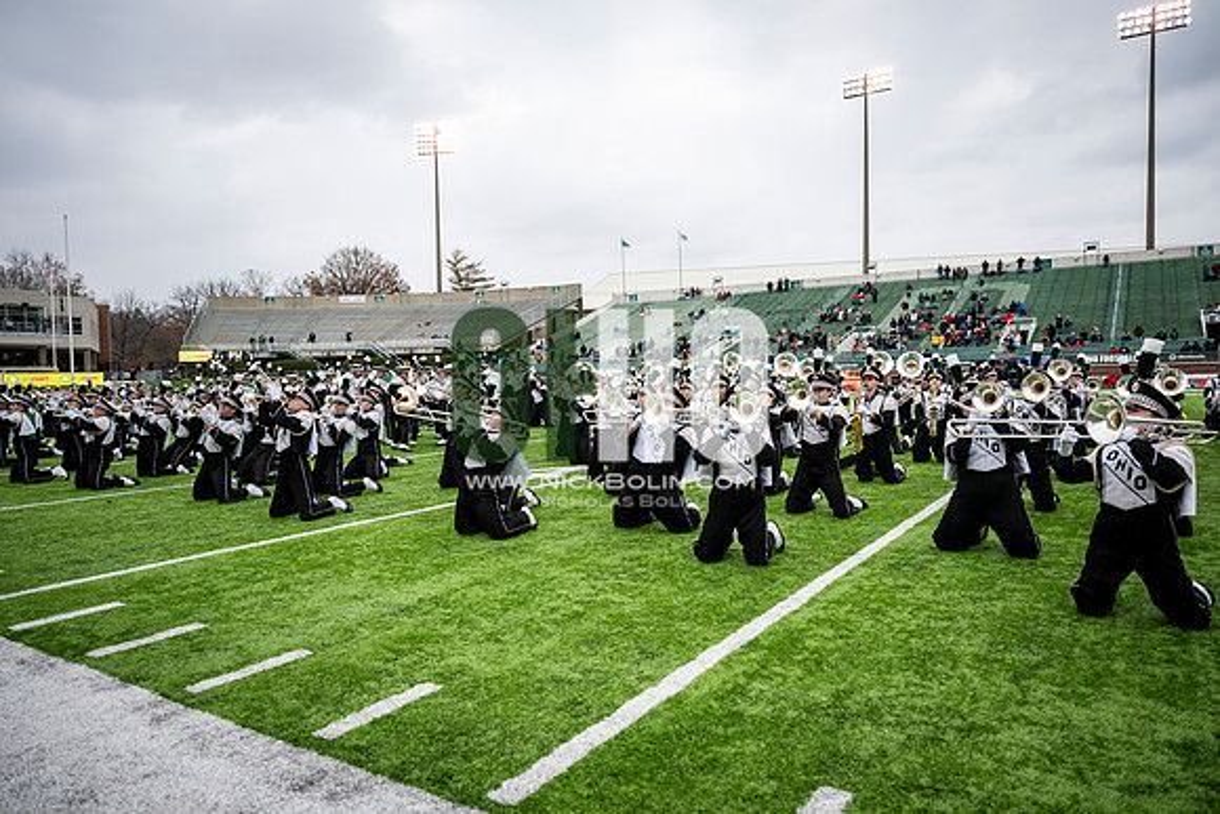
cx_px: 610
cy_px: 407
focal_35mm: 24
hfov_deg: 73.7
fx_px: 813
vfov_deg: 53.2
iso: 100
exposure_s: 1/500
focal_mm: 24
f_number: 2.8
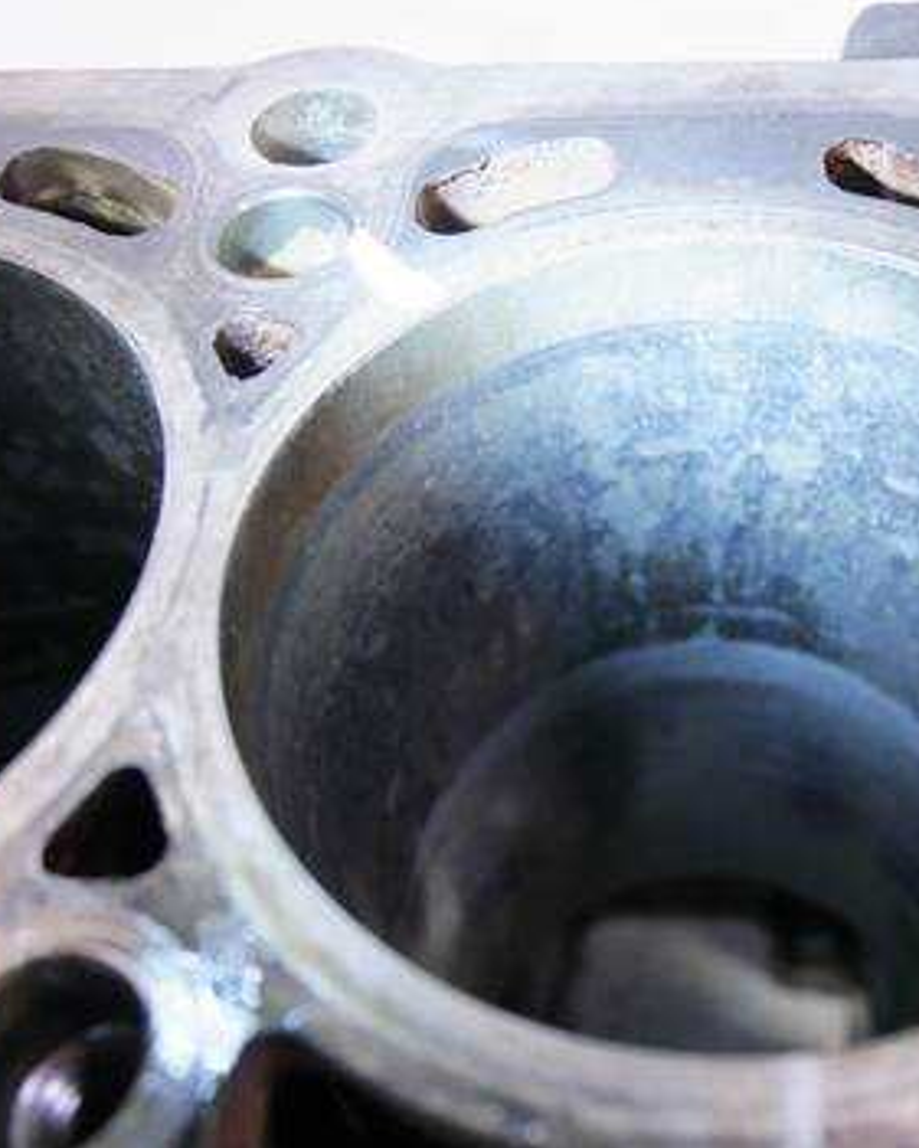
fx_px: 1359
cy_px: 572
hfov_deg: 36.8
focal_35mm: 40
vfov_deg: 45.8
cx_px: 634
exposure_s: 1/60
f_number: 3.7
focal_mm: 15
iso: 640
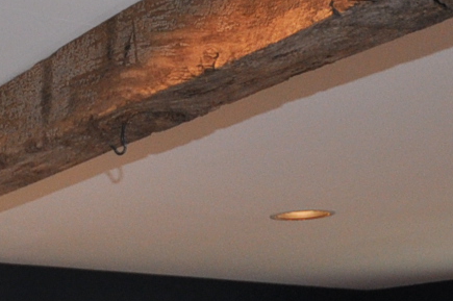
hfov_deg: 24.5
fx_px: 930
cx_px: -108
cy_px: 679
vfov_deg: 14.0
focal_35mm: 74
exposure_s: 1/125
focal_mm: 10
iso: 500
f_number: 3.5
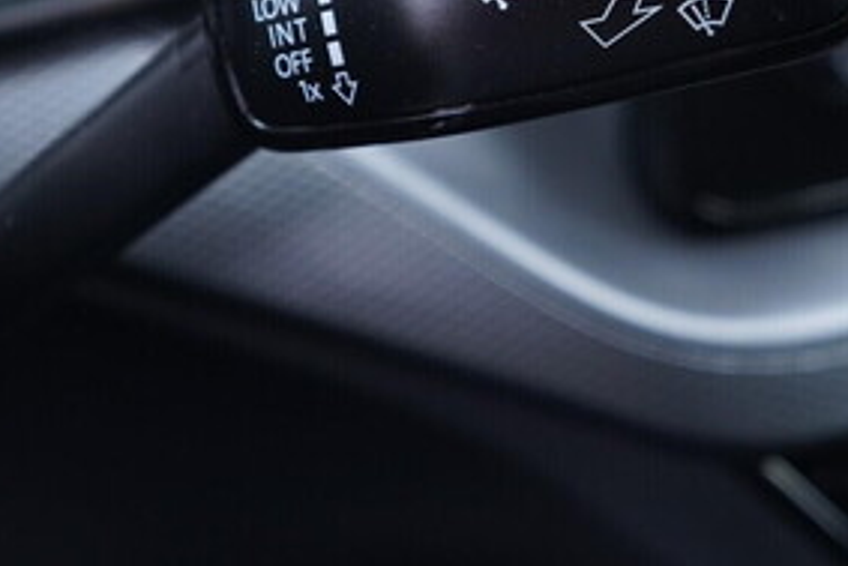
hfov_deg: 28.8
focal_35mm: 70
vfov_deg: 19.2
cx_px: 408
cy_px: 67
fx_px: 1650
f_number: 2.8
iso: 500
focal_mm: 24
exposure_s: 1/40
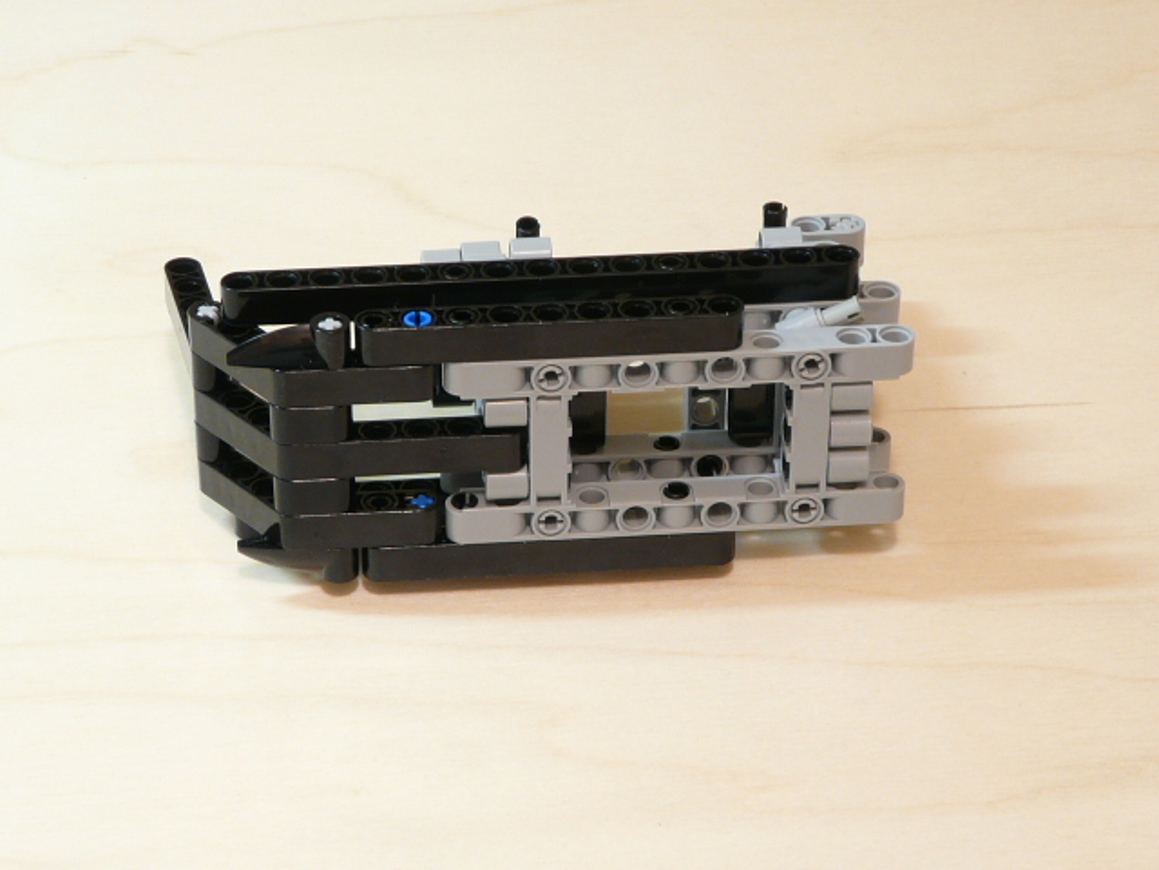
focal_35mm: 107
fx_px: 3583
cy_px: 435
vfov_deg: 13.8
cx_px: 580
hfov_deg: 18.4
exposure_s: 1/2.5
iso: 100
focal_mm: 11.1
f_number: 3.2
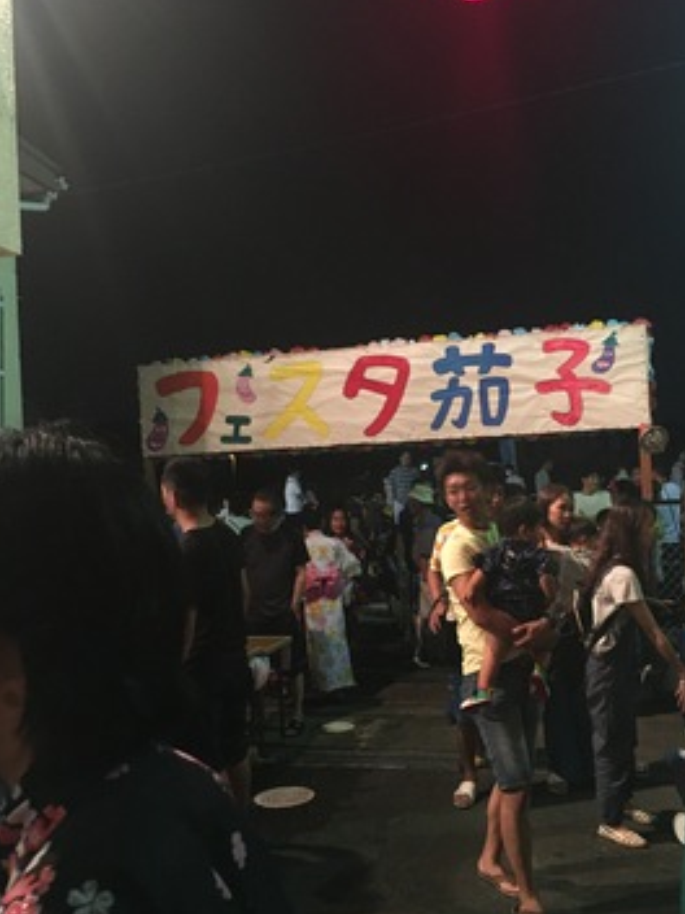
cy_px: 486
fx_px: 871
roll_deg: +2.4
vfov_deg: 55.3
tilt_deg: -0.2
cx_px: 384
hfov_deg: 42.9
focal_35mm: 33
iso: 200
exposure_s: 1/20
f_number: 2.2
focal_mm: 4.15
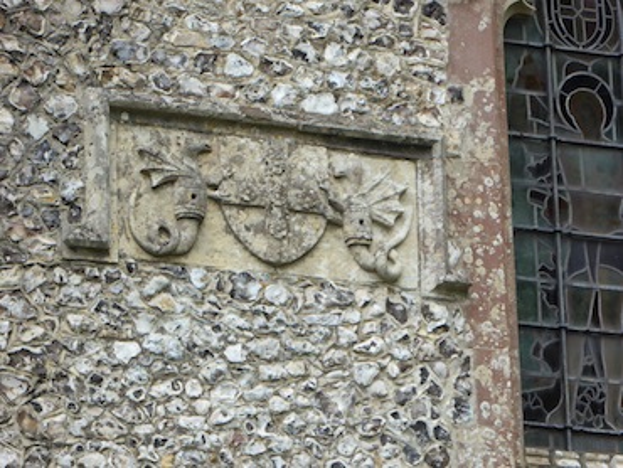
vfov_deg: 5.4
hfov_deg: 7.1
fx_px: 4989
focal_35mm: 277
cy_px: 234
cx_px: 312
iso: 400
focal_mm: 44.8
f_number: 5.6
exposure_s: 1/160
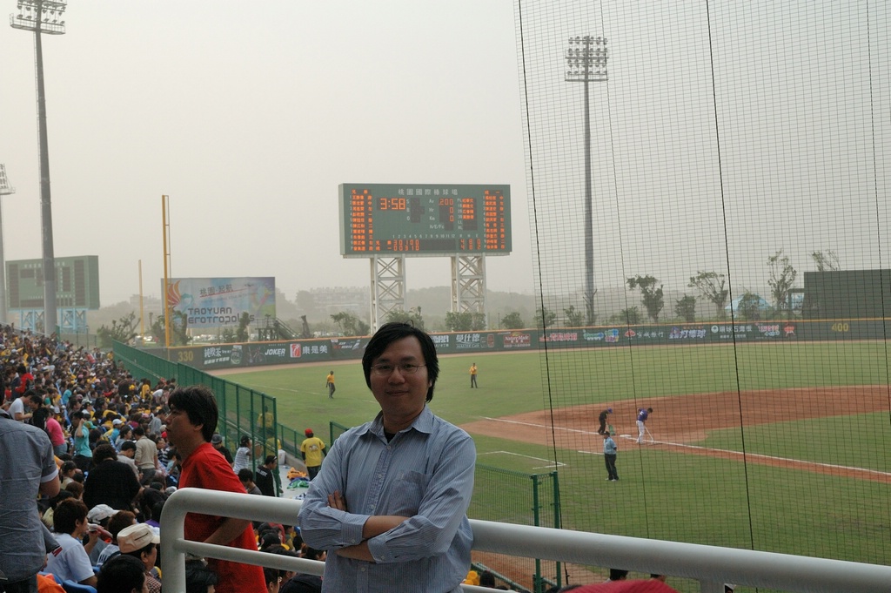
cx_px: 446
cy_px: 296
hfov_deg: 41.1
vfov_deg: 28.0
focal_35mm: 48
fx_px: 1187
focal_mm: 32
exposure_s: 1/500
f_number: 8
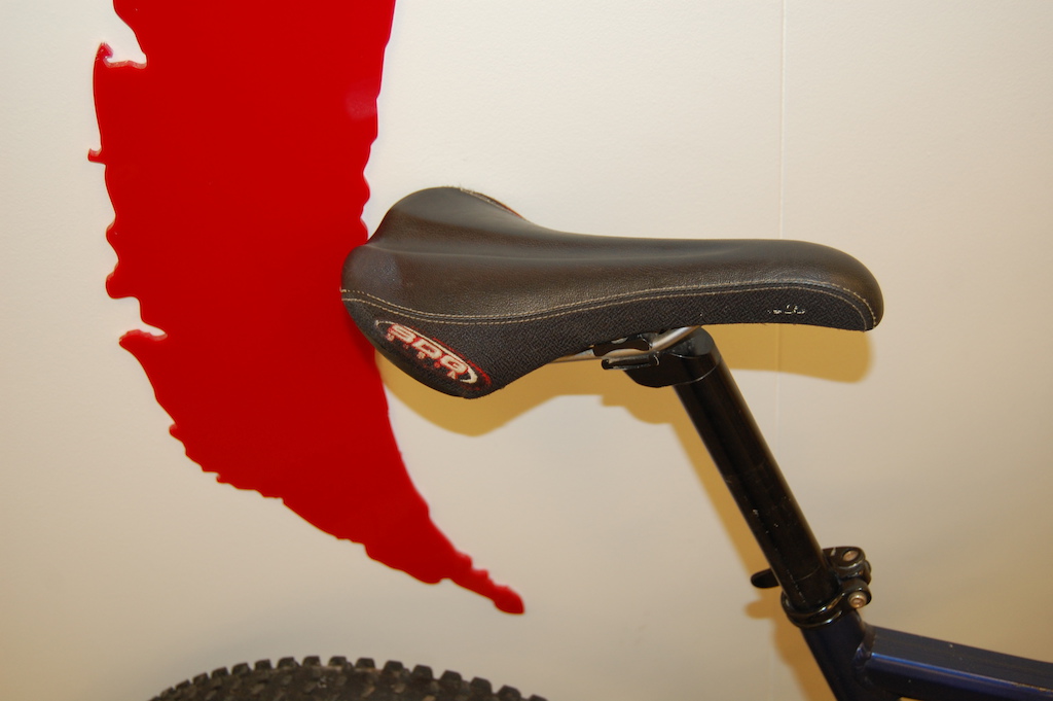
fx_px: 1227
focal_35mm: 42
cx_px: 526
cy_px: 350
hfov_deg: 46.4
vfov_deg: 31.8
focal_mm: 28
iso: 400
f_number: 4.2
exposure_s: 1/60
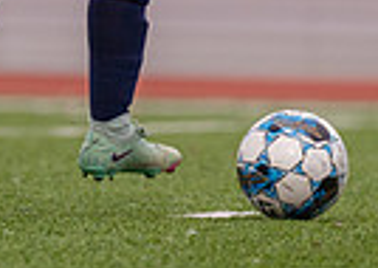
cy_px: -74
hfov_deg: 1.7
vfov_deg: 1.2
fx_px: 12550
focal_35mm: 1172
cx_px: -18
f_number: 2.8
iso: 400
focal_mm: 200
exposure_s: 1/1250
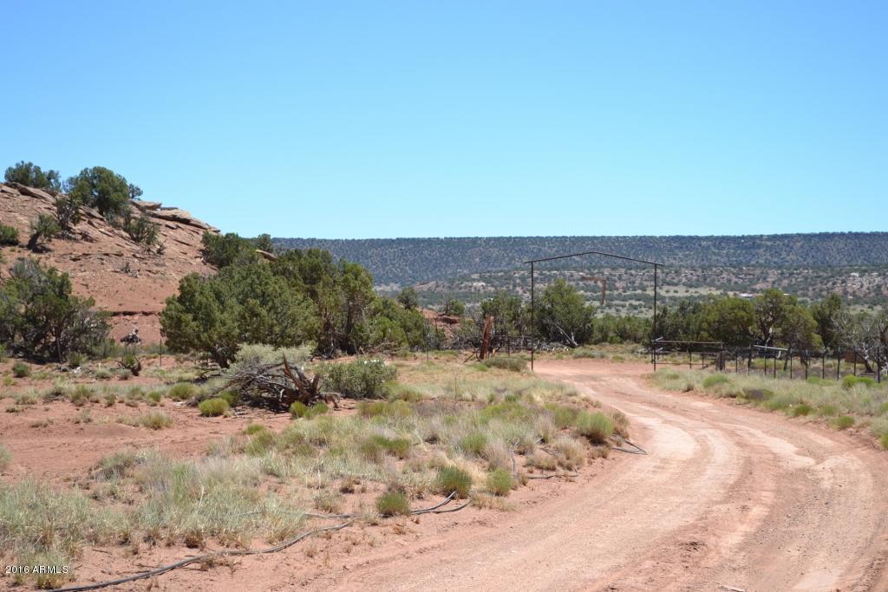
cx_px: 444
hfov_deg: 24.6
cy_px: 296
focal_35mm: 82
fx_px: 2035
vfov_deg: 16.6
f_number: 8
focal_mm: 55
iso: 100
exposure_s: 1/250
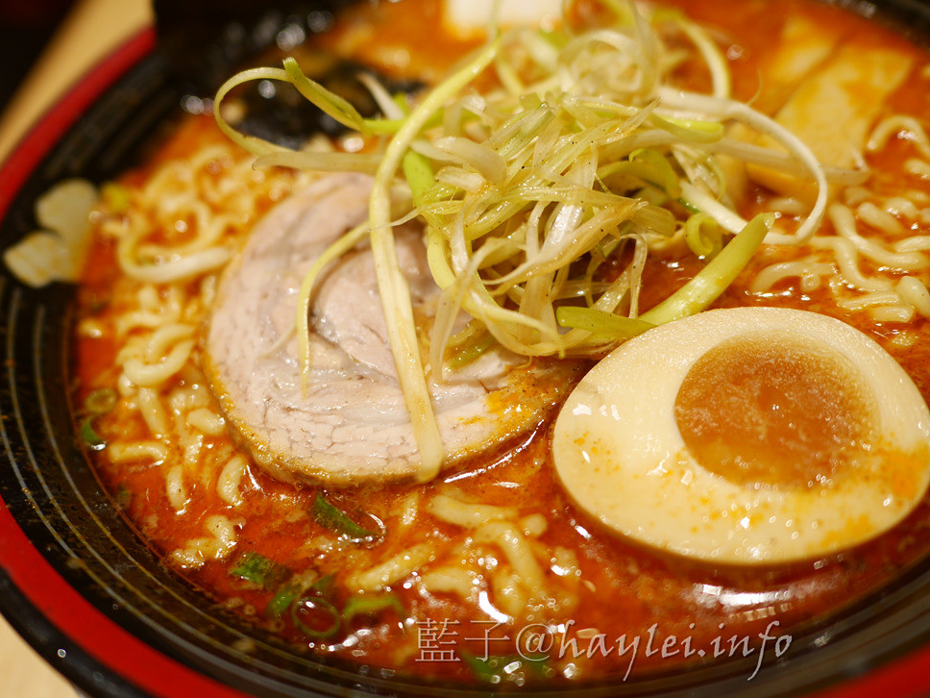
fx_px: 833
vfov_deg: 45.4
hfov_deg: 58.4
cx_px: 464
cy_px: 353
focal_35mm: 31
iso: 200
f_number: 2.2
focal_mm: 15
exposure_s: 1/200
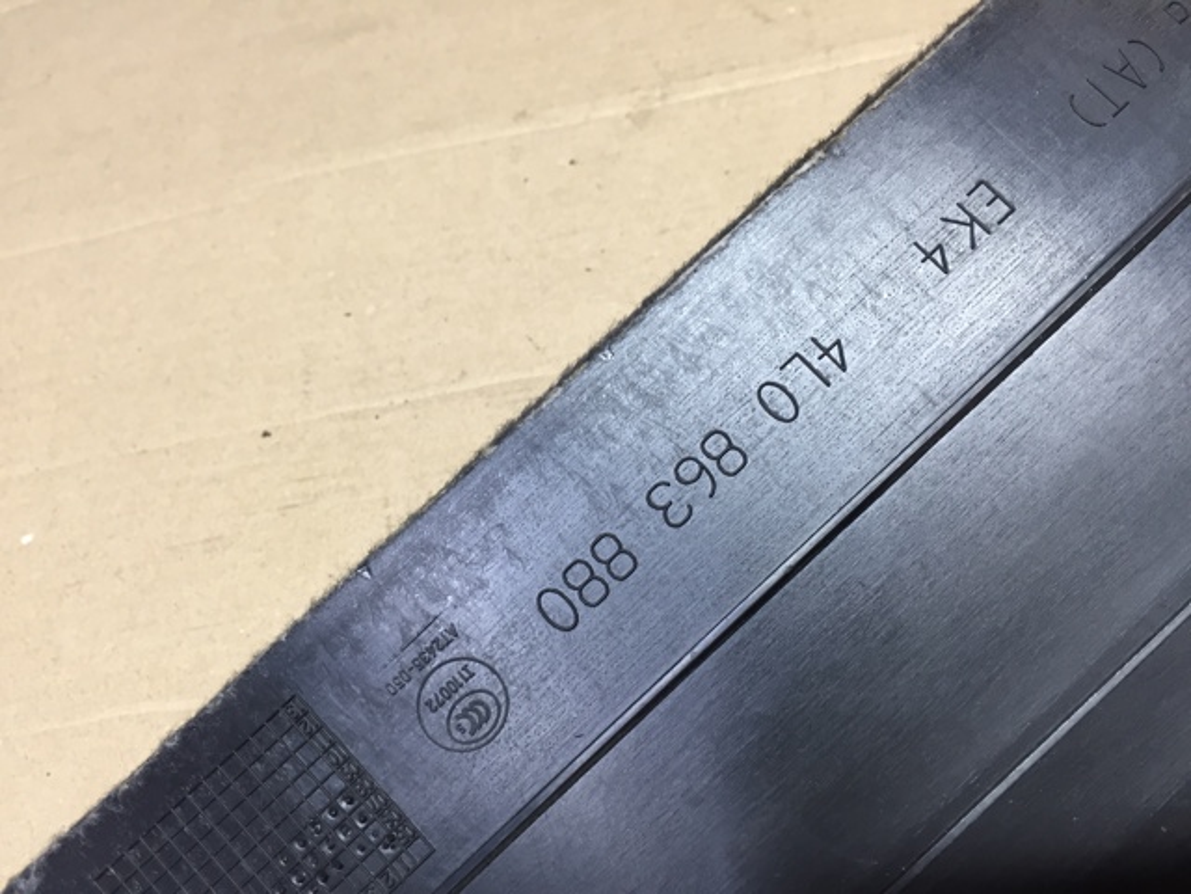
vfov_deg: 48.2
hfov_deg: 61.7
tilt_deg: -51.4
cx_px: 596
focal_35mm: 29
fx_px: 998
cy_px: 447
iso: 80
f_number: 2.2
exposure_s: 1/33
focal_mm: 4.15
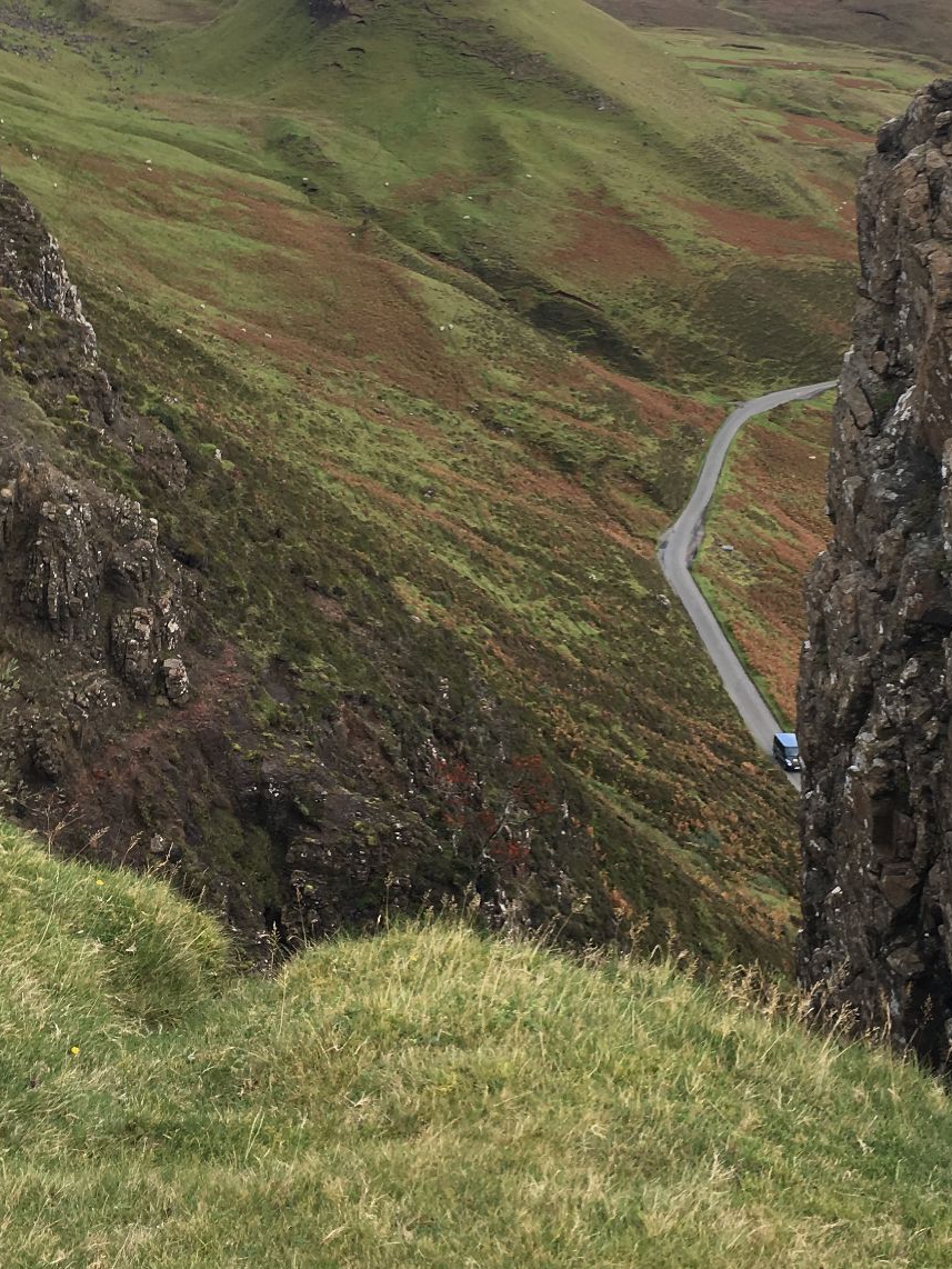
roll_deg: +0.3
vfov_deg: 36.4
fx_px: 1906
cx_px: 505
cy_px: 427
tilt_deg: -16.5
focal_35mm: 52
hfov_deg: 28.0
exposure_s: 1/333
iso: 25
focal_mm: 4.15
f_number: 2.2
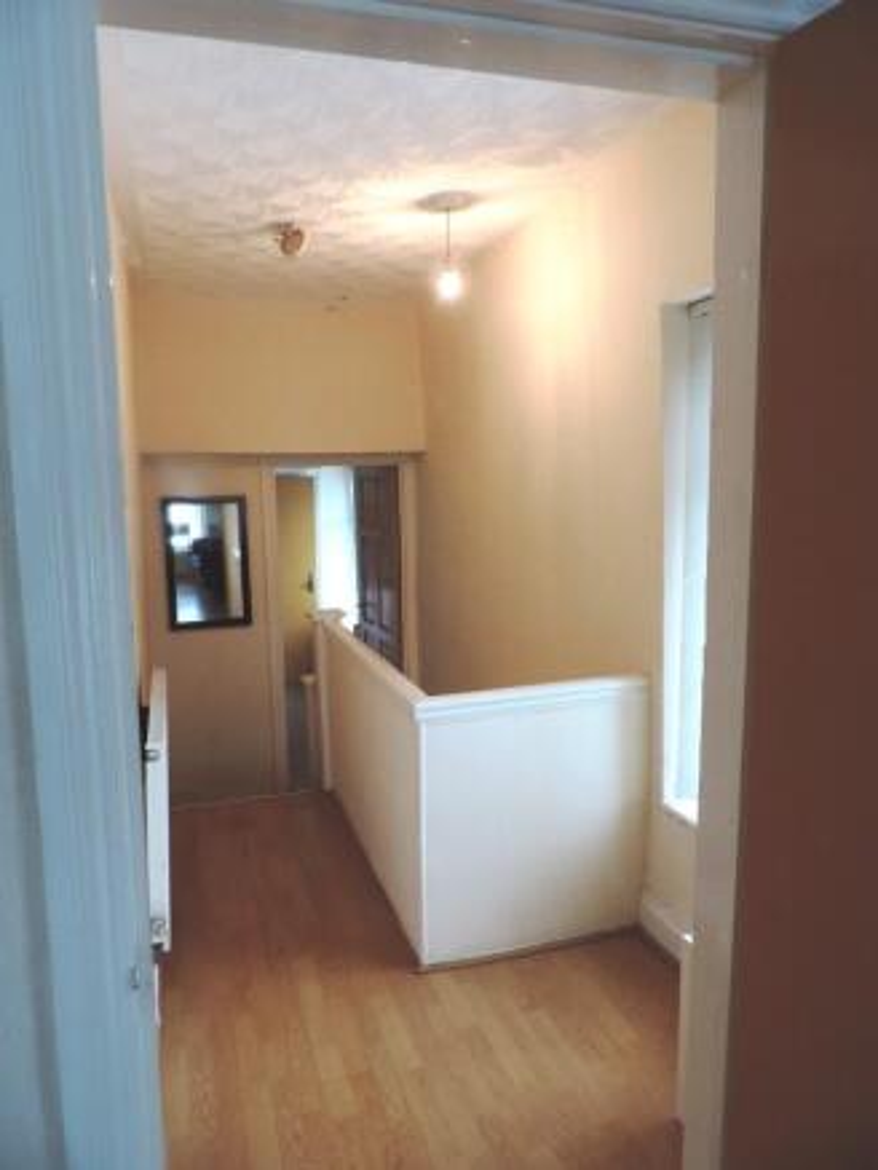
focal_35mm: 24
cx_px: 439
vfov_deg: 71.6
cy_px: 585
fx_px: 811
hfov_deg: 56.8
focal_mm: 4.3
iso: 320
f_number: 3
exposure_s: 1/30
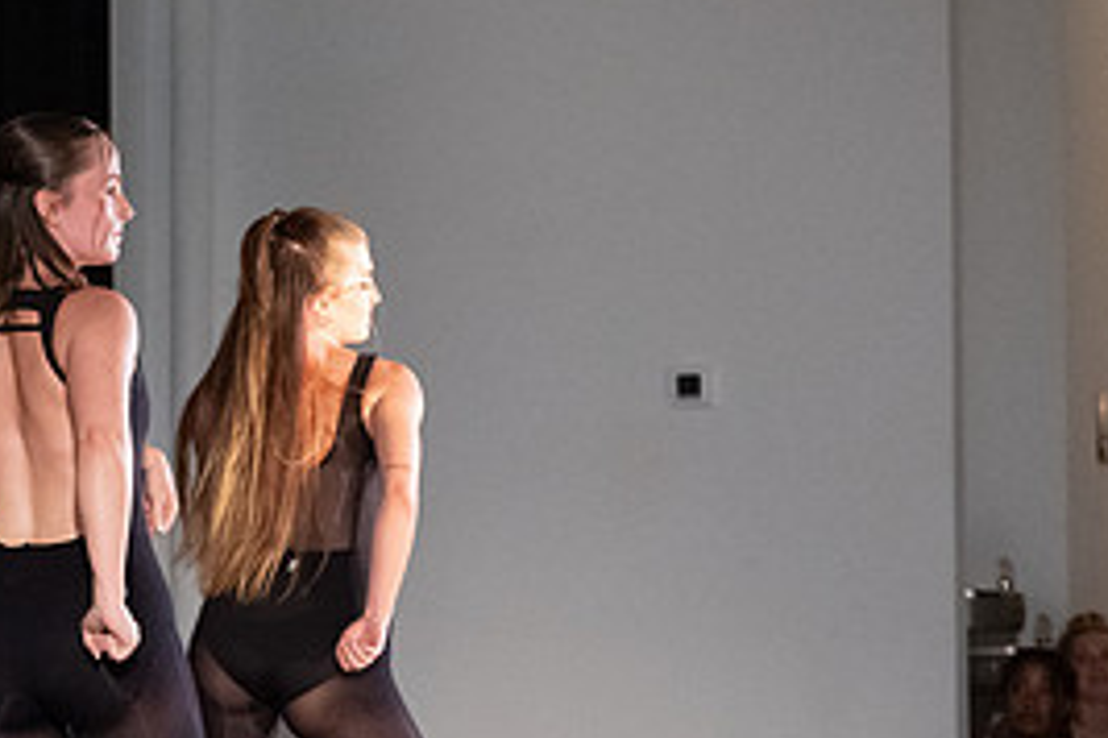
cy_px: 464
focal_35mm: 144
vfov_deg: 9.5
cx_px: 161
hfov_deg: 14.1
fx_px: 4432
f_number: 3.5
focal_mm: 56
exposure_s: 1/400
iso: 6400
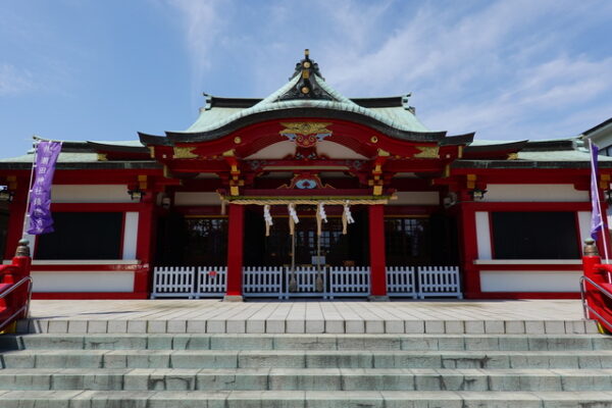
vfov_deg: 53.1
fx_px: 408
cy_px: 204
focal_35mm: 24
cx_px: 306
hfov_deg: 73.7
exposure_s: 1/1000
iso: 125
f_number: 4.5
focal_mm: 9
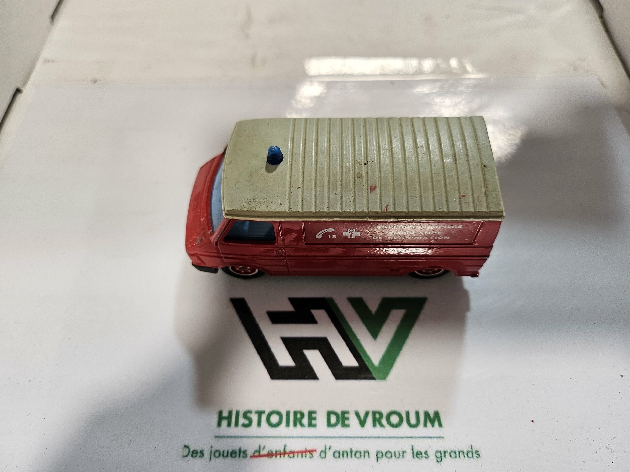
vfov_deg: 56.8
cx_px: 315
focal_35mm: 24
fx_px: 437
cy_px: 236
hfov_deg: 71.6
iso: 160
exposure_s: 1/100
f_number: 1.8
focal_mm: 5
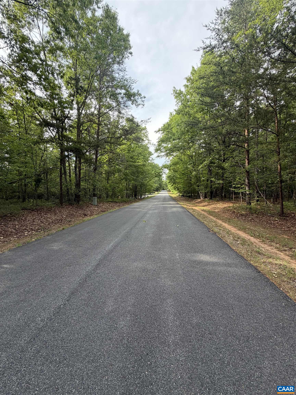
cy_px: 198
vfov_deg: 102.1
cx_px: 148
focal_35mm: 14
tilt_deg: -1.4
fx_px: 160
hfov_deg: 85.7
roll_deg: +0.3
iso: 50
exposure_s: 1/228
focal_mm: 2.22
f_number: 2.2
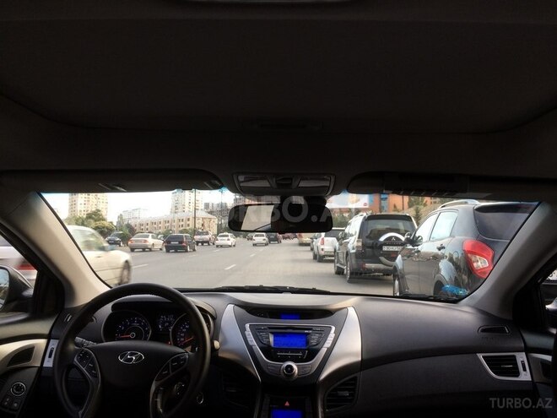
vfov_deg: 48.2
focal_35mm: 29
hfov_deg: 61.7
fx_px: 467
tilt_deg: +4.8
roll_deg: +1.0
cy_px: 209
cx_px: 278
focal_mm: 4.15
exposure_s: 1/50
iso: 40
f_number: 2.2
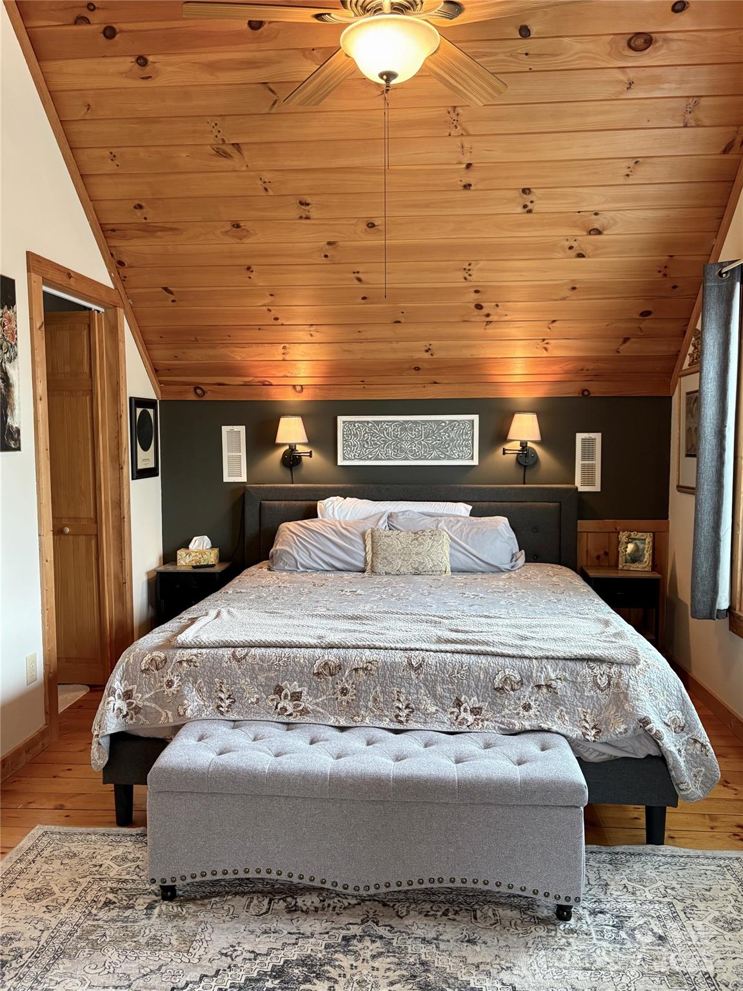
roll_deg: +0.1
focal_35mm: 26
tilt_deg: -3.3
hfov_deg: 53.1
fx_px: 744
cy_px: 496
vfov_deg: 67.3
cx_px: 372
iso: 200
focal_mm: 5.96
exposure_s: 1/60
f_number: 1.6
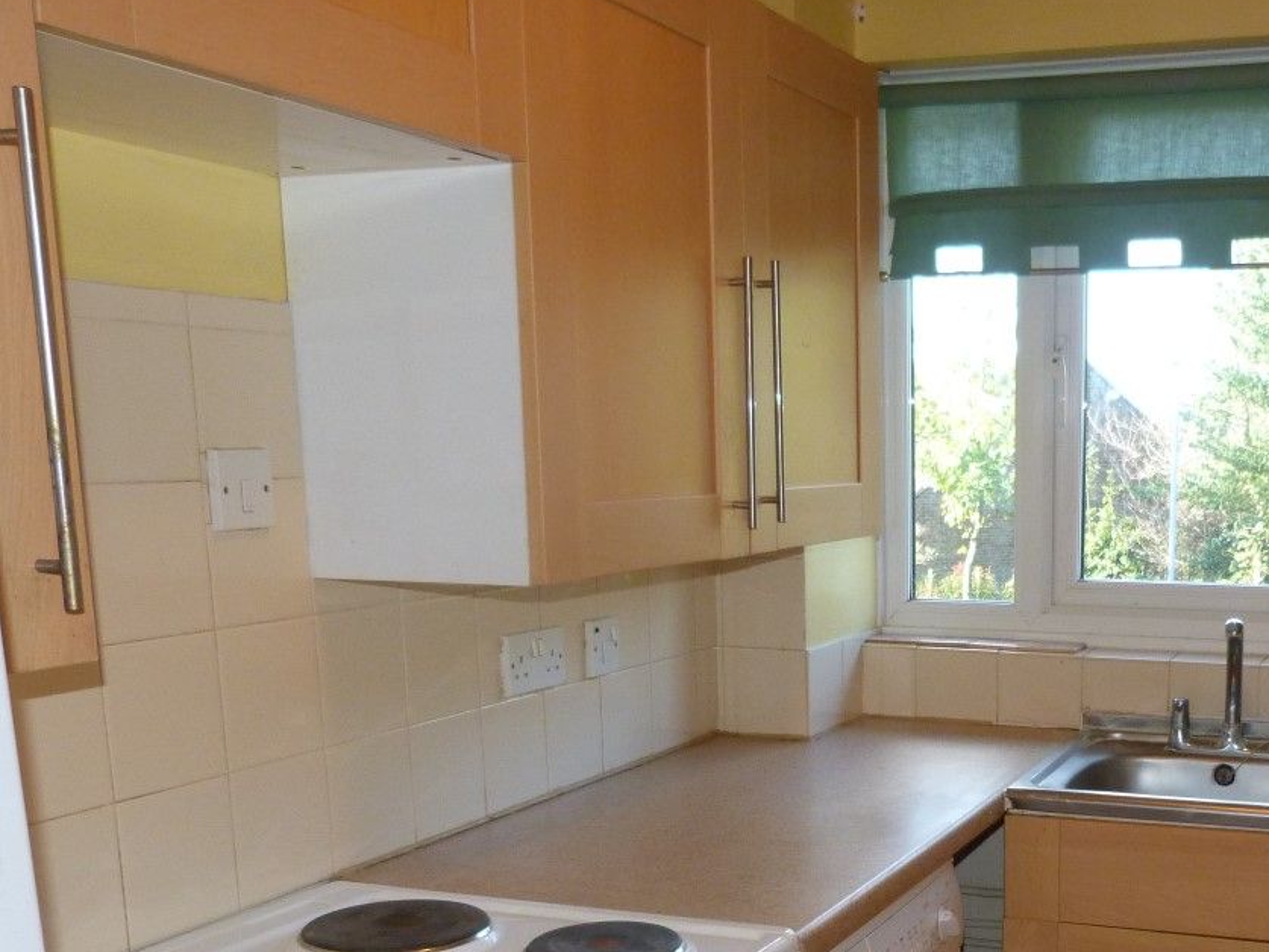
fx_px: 1577
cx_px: 970
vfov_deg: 32.4
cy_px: 800
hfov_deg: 42.3
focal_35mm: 43
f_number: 2.8
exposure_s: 1/60
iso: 160
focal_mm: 4.5
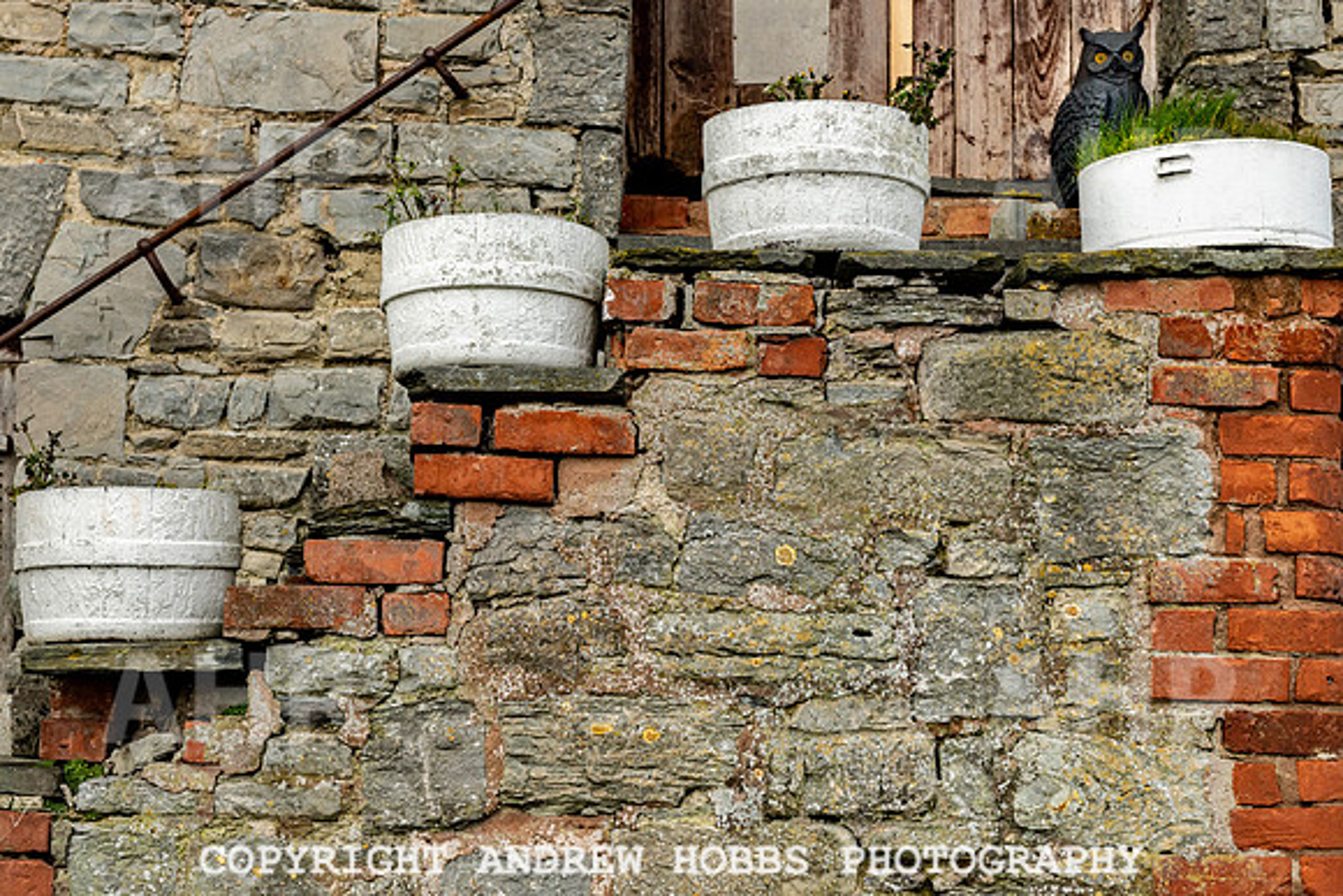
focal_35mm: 64
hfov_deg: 31.6
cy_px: 455
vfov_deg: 21.4
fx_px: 2377
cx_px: 661
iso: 200
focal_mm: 60
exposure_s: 1/3200
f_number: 5
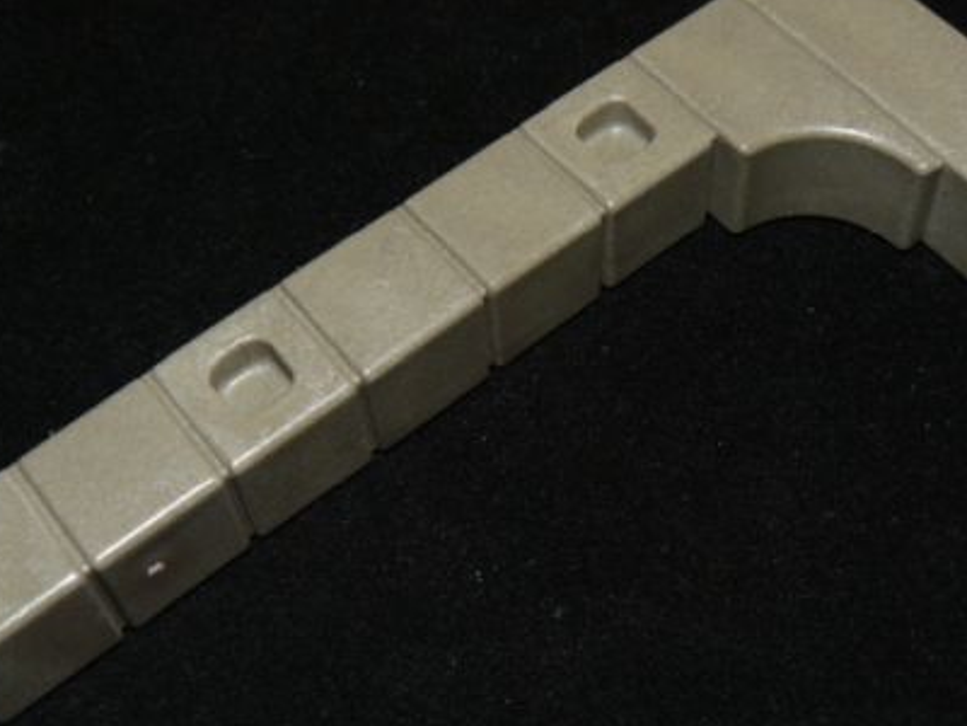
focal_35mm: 55
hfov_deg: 34.9
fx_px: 1536
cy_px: 362
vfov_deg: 26.6
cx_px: 513
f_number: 4
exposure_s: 1/30
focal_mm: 6
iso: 100
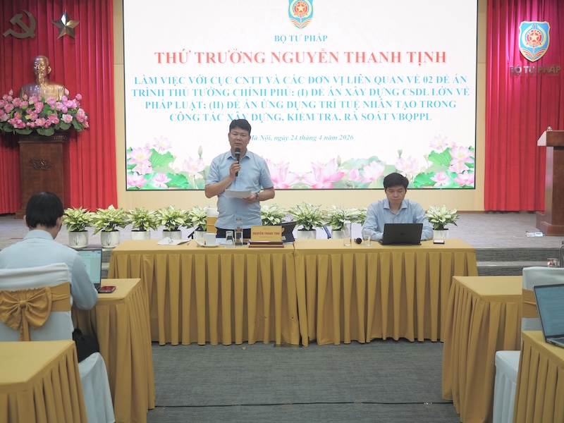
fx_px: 815
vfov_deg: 29.1
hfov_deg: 38.2
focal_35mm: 50
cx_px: 282
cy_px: 212
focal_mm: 25
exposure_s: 1/80
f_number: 2.8
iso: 200
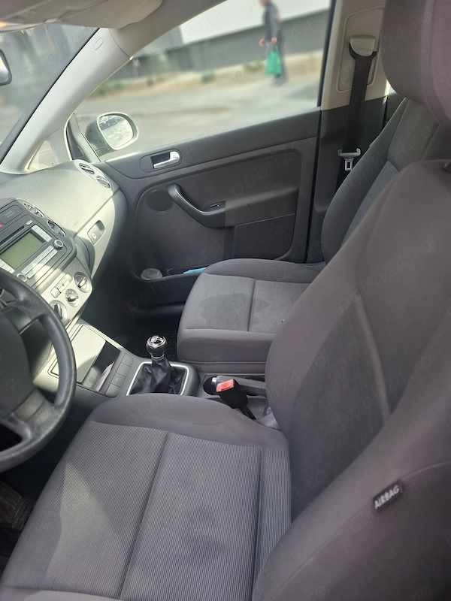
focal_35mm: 23
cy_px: 300
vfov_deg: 73.9
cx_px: 226
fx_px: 400
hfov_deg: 58.9
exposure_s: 1/100
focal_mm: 5.54
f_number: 1.8
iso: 64
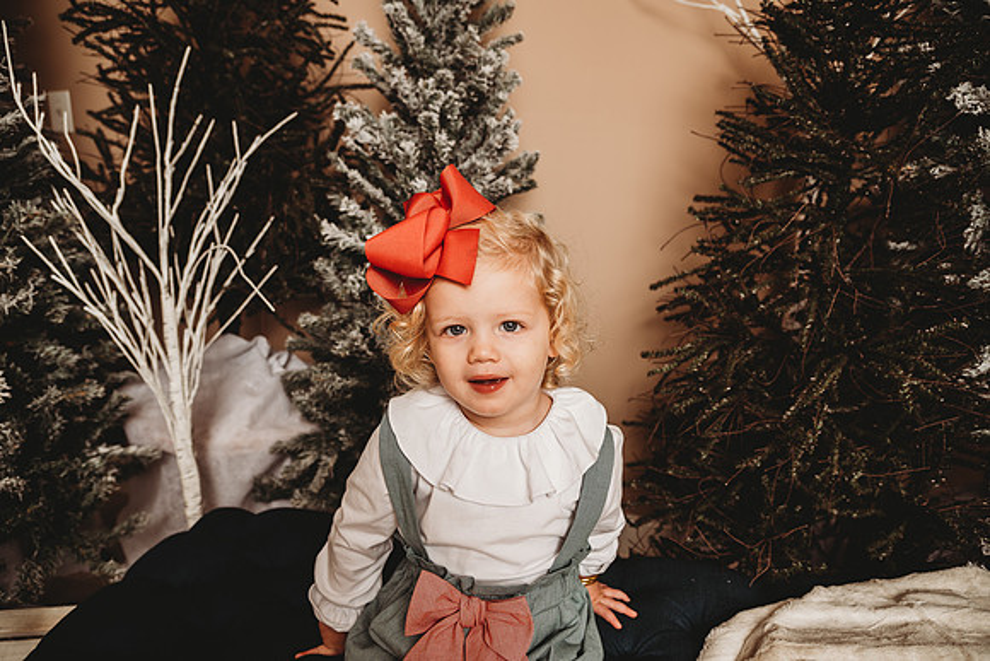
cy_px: 330
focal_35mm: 24
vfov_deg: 53.2
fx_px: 660
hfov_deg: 73.7
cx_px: 495
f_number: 4
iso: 100
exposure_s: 1/160
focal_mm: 24
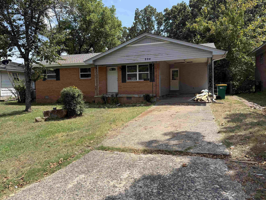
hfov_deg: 69.4
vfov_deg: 54.9
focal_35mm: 25
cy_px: 97
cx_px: 131
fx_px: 192
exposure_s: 1/2907
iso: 80
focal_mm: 6.76
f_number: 1.78
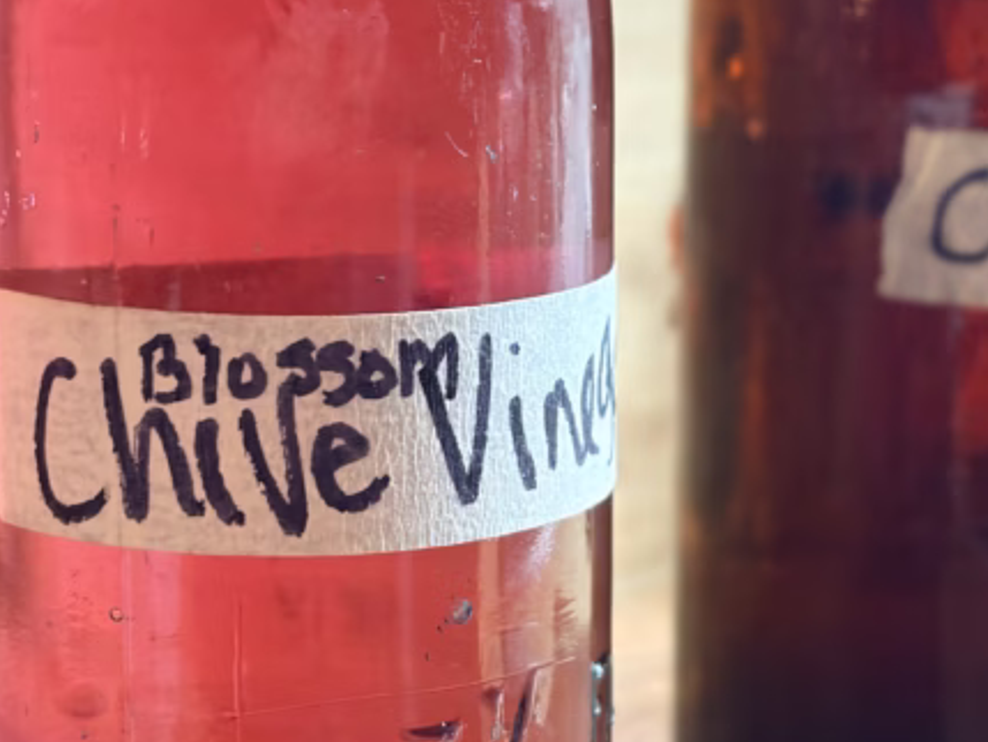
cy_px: 274
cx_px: 504
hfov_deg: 21.1
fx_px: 2655
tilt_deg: -10.4
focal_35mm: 93
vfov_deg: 15.9
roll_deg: +0.5
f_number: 1.6
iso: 250
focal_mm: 5.96
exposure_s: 1/40
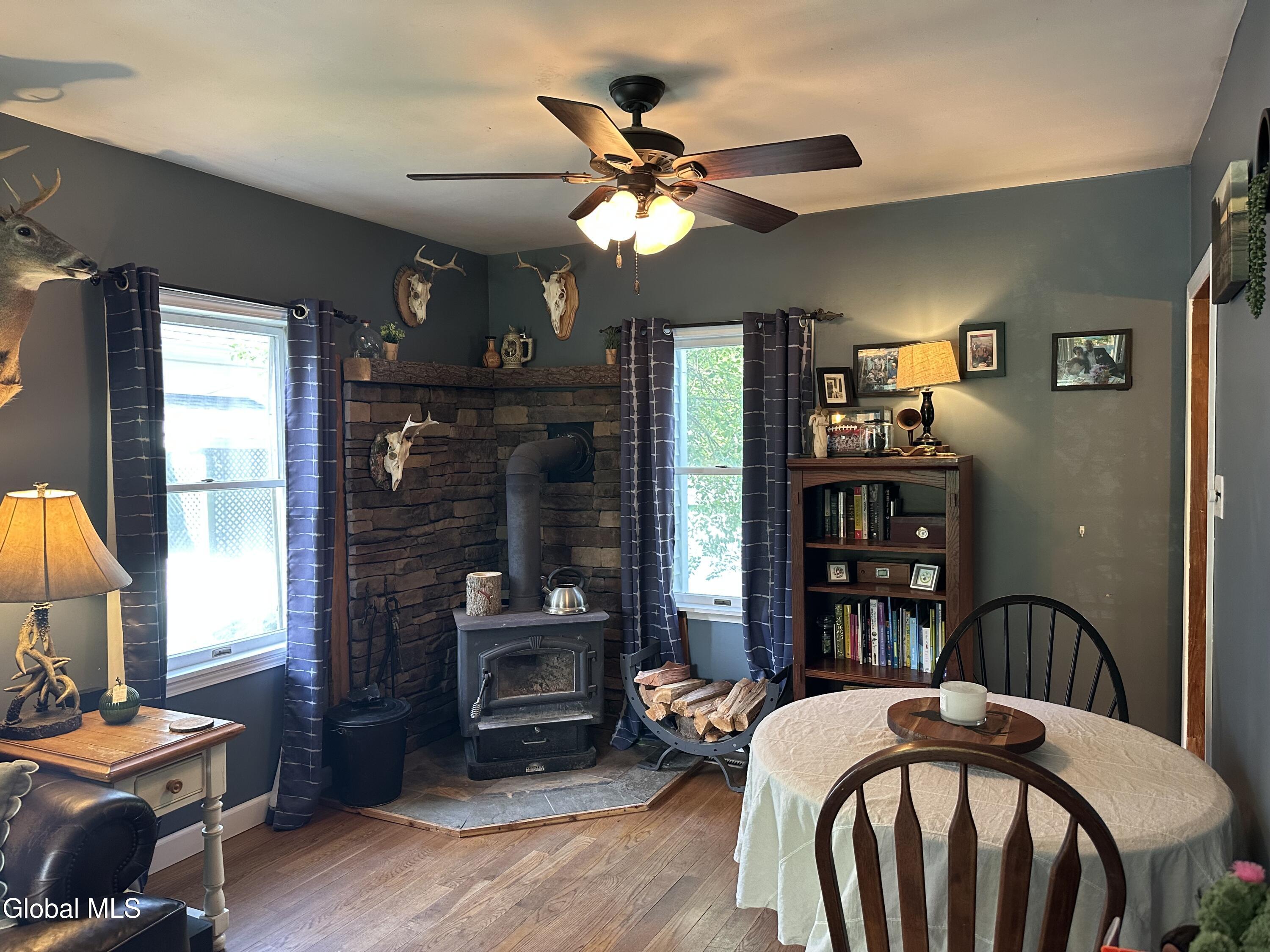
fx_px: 881
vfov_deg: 56.8
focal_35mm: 24
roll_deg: +0.6
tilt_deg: -2.0
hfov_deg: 71.6
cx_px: 635
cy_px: 476
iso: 320
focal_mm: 6.86
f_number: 1.78
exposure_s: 1/60
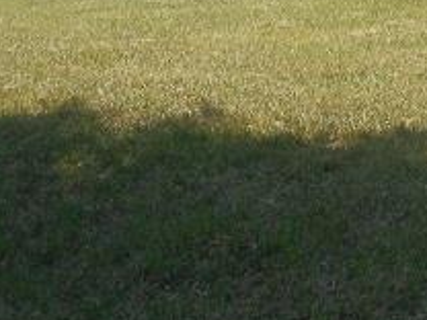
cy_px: -187
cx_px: 507
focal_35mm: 96
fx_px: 1184
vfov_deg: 14.2
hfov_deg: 19.3
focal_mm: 4.5
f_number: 3.7
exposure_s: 1/400
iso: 80
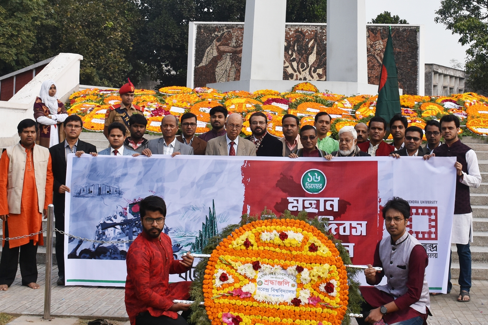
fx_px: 447
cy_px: 162
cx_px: 244
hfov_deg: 57.2
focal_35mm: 33
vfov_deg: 40.0
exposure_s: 1/500
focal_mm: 22
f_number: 8
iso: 360
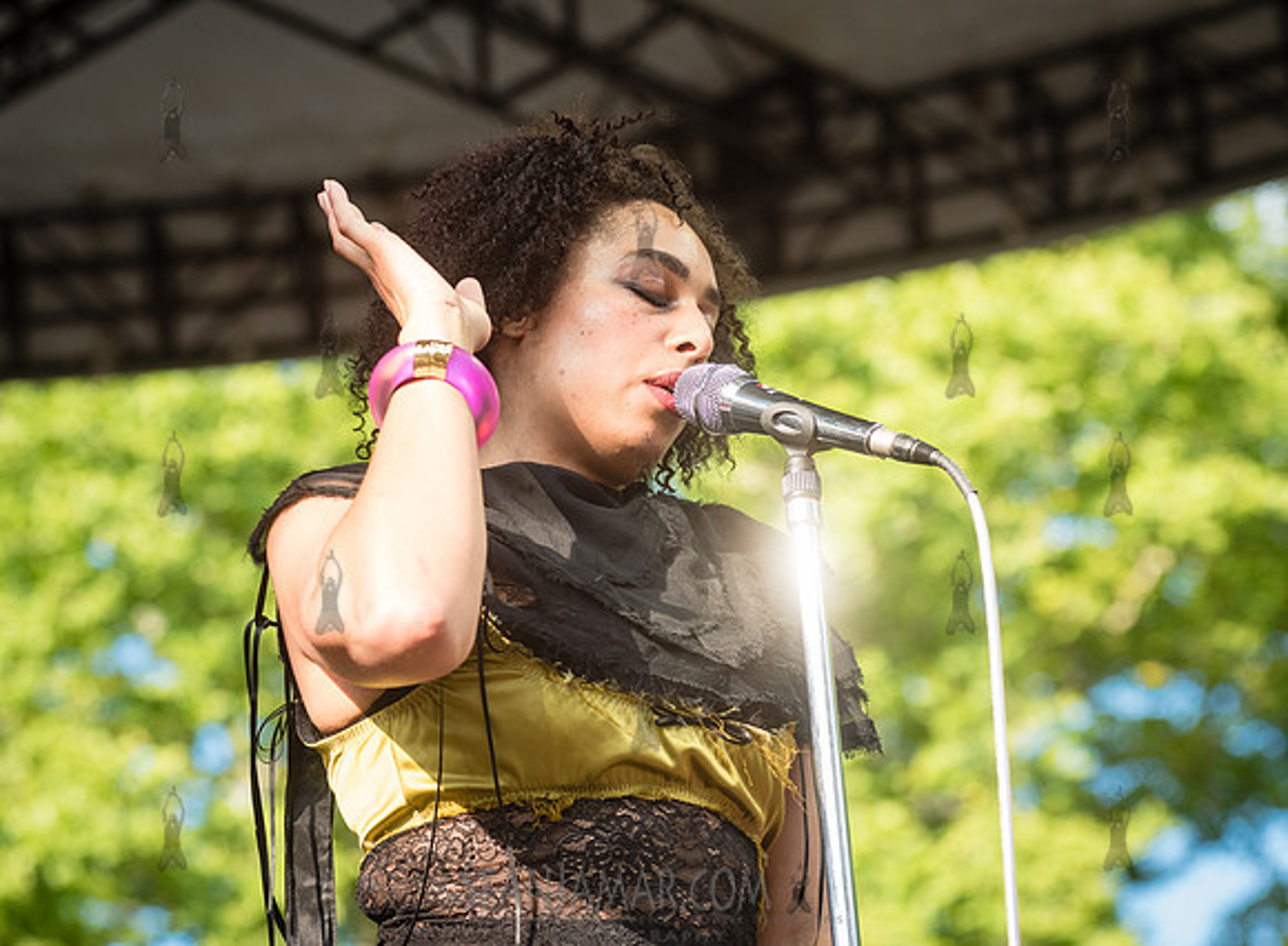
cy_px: 420
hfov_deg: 16.5
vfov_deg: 12.1
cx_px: 750
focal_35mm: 120
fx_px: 4450
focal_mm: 100
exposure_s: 1/800
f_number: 4.5
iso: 800
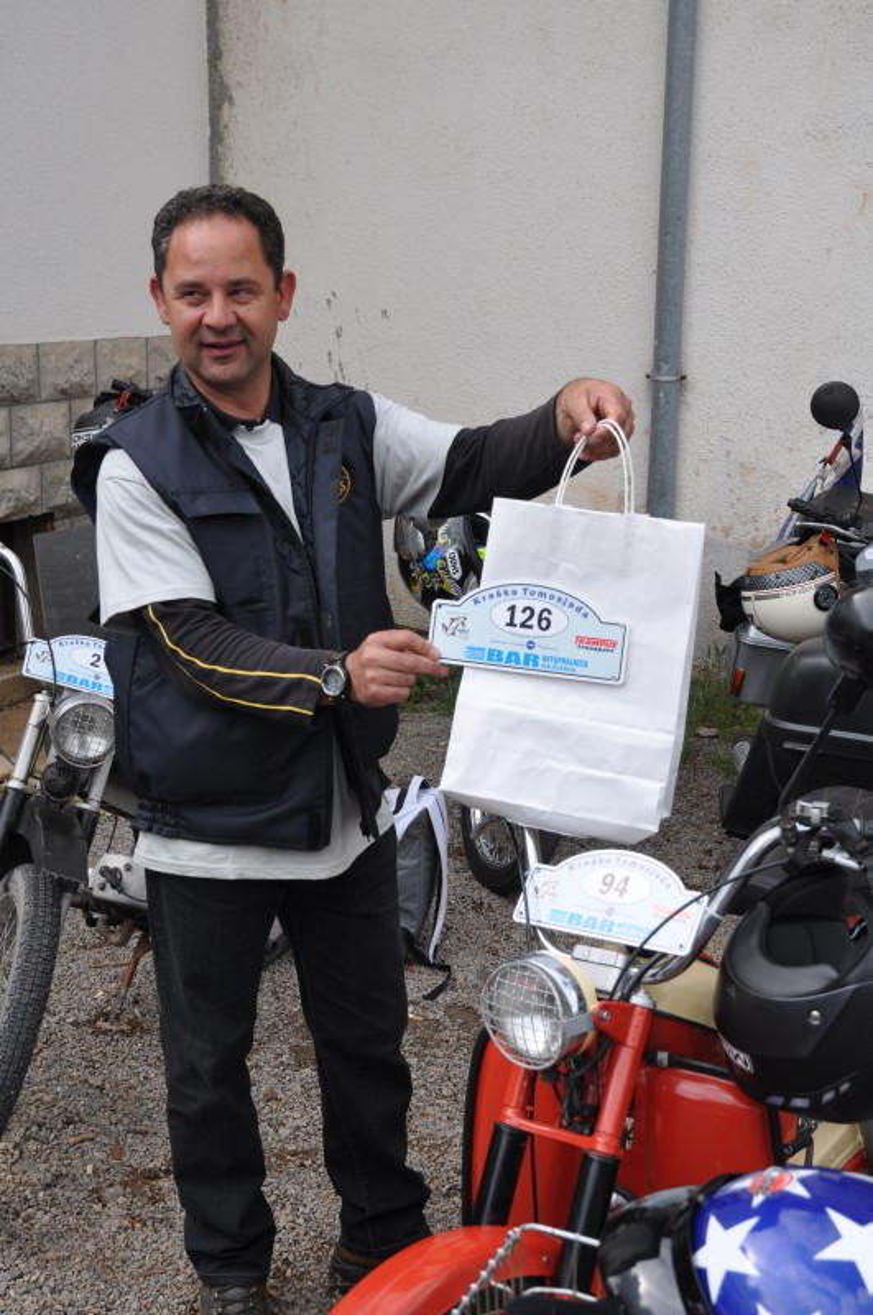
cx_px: 436
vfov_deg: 41.2
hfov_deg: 28.0
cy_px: 658
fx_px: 1751
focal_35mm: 48
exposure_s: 1/200
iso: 200
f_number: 7.1
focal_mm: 32
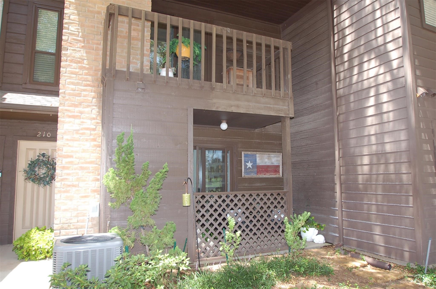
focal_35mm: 24
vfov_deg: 52.9
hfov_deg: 73.8
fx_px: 290
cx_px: 218
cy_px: 144
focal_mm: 16
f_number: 6.3
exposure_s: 1/125
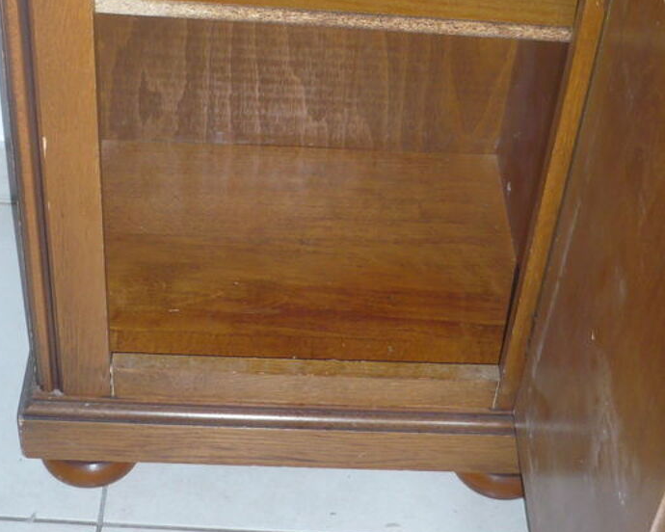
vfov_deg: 22.9
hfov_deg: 28.7
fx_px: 1299
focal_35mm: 66
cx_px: 314
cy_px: 137
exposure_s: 1/30
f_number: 2.8
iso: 160
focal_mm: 5.8
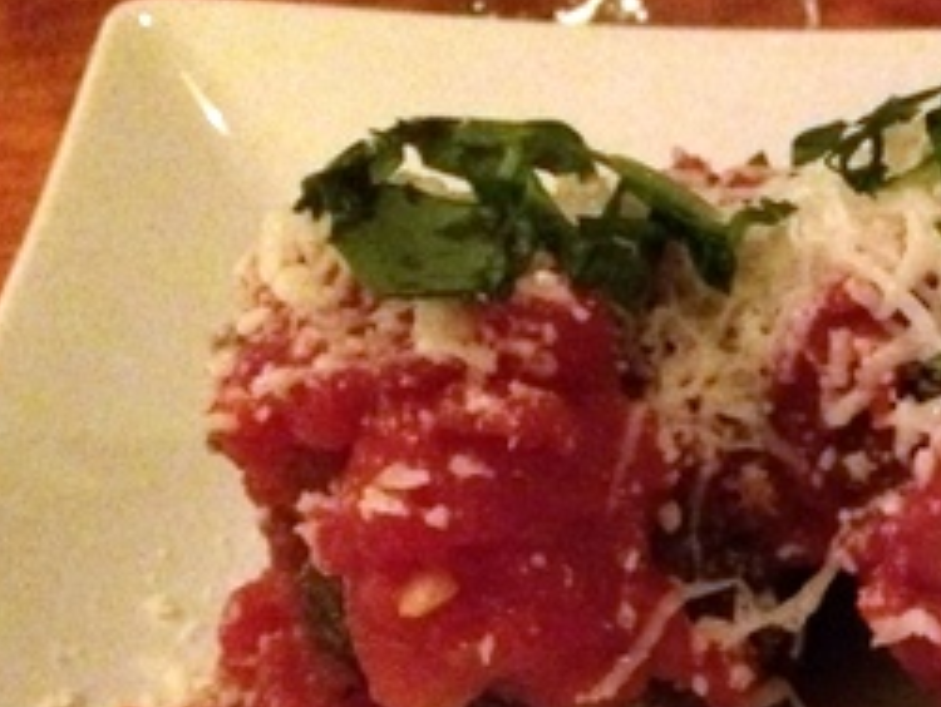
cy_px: 600
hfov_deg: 21.8
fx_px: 2286
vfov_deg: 17.4
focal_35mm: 84
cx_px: 1080
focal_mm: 4.12
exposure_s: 1/15
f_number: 2.2
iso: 1600
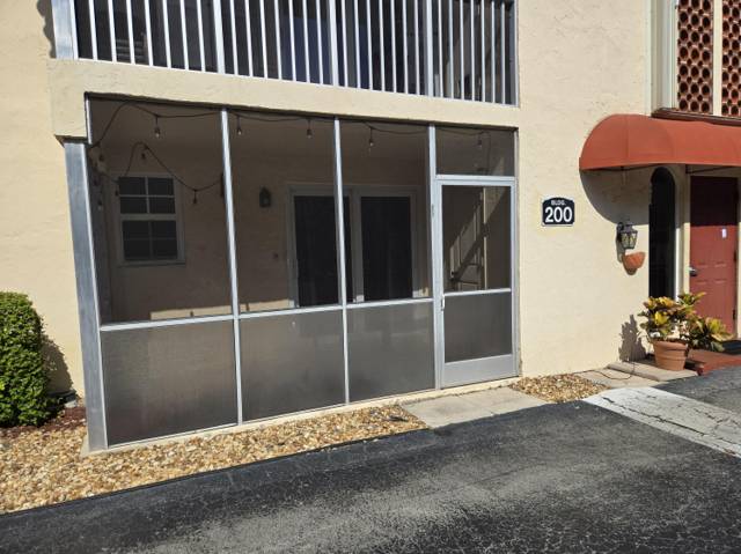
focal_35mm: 23
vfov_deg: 58.8
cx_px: 370
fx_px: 492
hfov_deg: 74.0
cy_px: 277
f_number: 1.8
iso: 25
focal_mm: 5.4
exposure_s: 1/3151
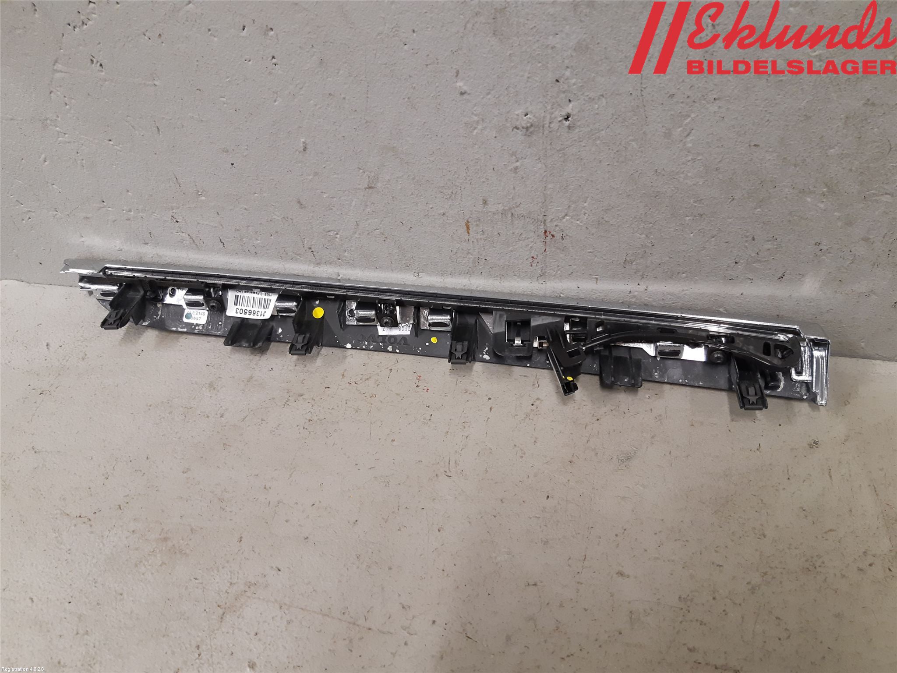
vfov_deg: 53.1
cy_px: 336
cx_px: 448
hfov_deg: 67.3
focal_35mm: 26
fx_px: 674
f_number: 1.7
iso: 160
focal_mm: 3.93
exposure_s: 1/50
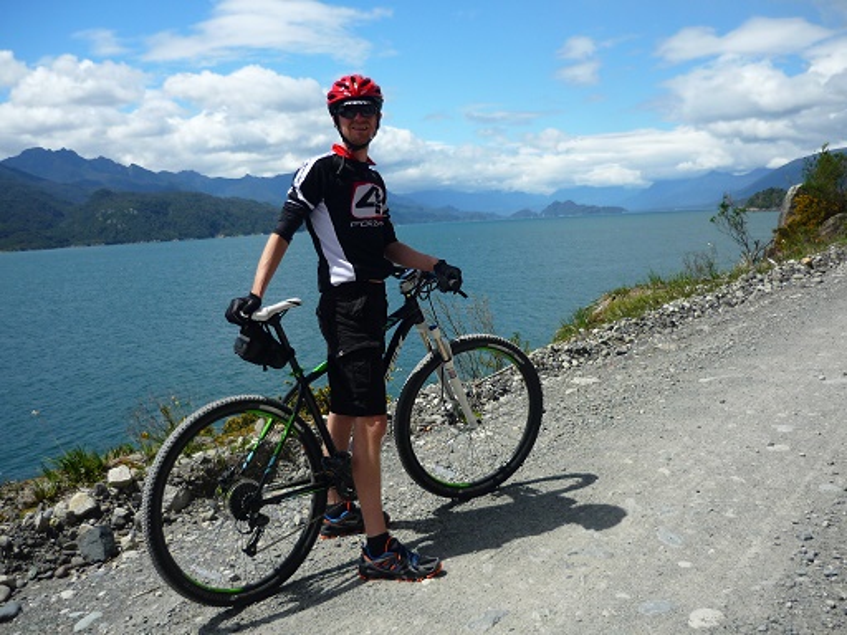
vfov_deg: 42.9
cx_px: 424
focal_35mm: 33
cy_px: 318
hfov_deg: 55.4
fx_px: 807
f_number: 8
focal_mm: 5.5
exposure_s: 1/250
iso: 100
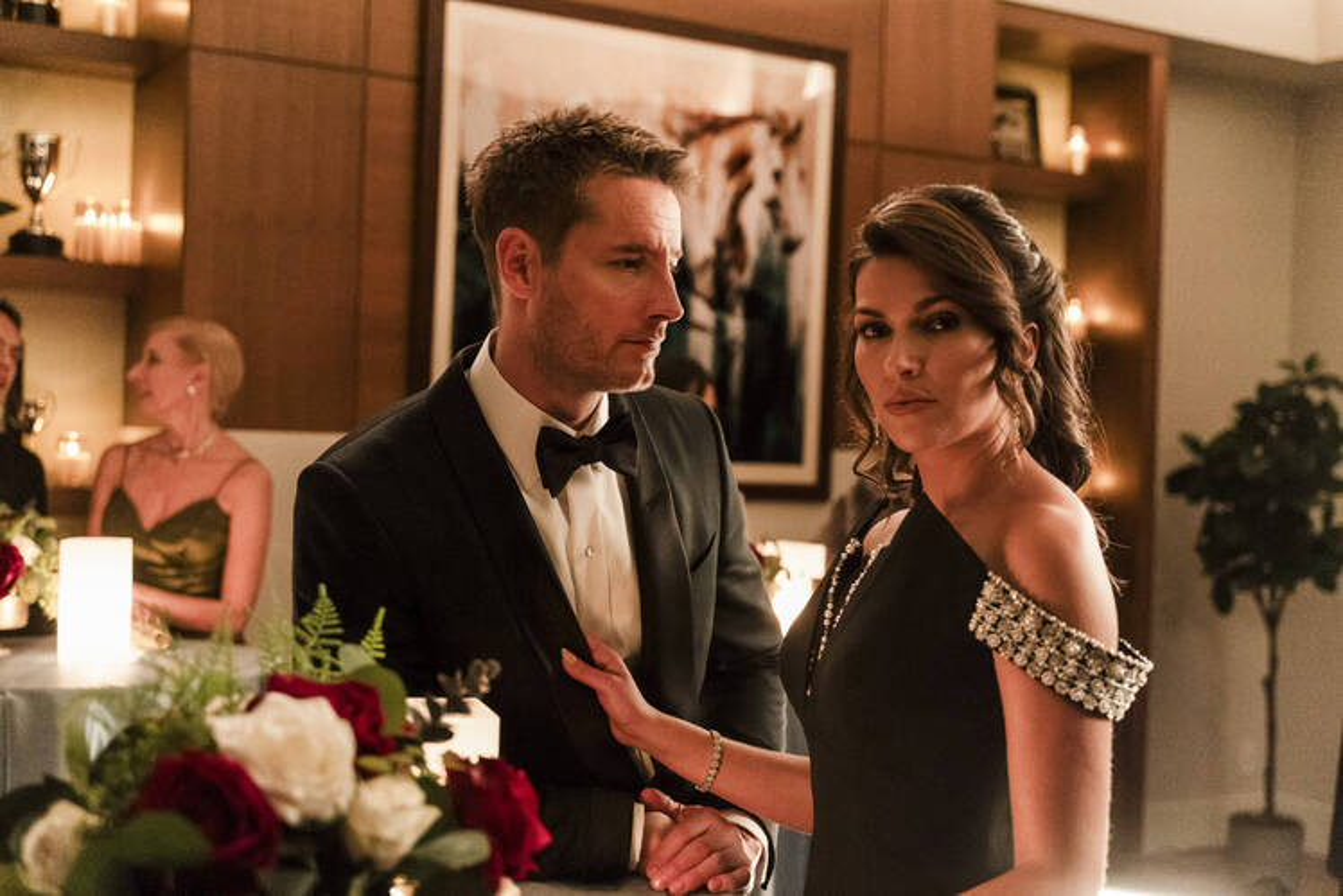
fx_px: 1679
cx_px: 672
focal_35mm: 45
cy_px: 448
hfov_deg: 43.6
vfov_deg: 29.9
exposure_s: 1/125
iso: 3200
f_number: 2.8
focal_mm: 45
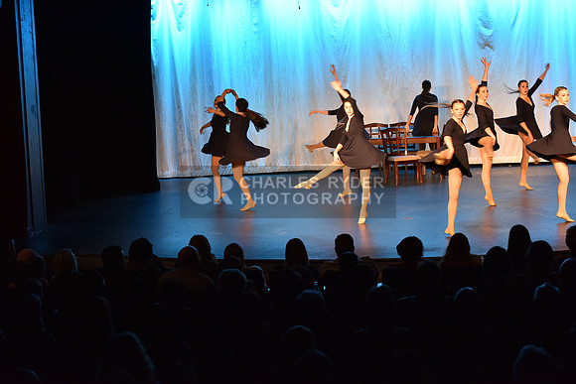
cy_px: 192
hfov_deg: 26.0
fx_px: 1248
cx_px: 288
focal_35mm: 78
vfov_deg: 17.5
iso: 2000
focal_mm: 78
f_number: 4
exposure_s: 1/125
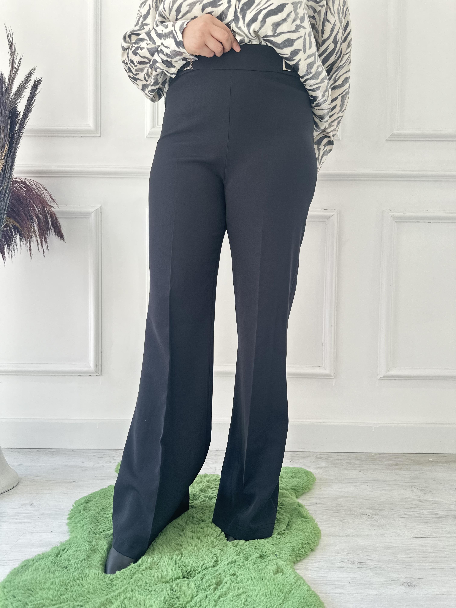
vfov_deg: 71.6
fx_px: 422
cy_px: 304
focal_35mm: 24
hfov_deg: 56.8
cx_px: 228
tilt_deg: -2.2
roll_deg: -1.2
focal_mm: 6.86
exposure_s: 1/141
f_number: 1.78
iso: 64
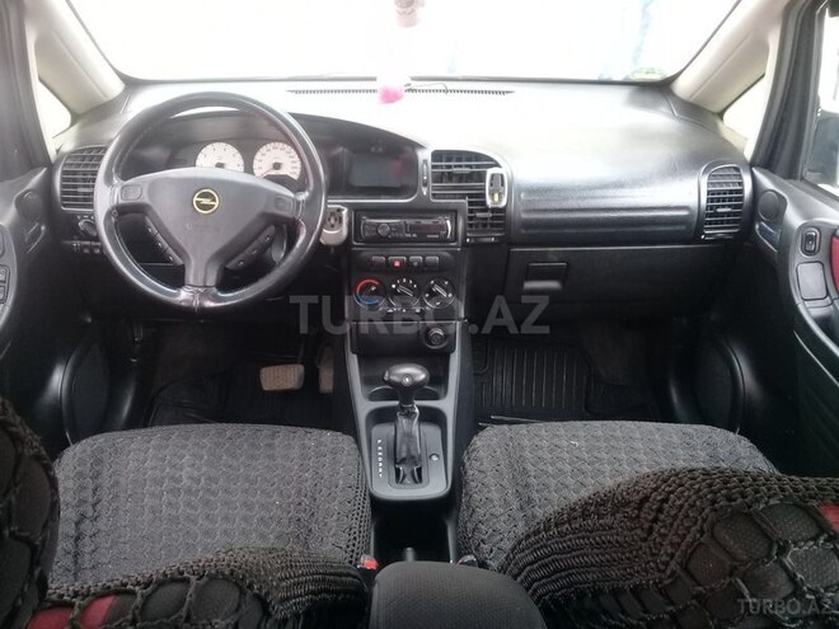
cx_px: 420
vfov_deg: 45.4
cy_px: 314
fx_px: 751
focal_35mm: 31
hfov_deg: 58.4
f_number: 2.2
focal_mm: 3.3
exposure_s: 1/33
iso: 64
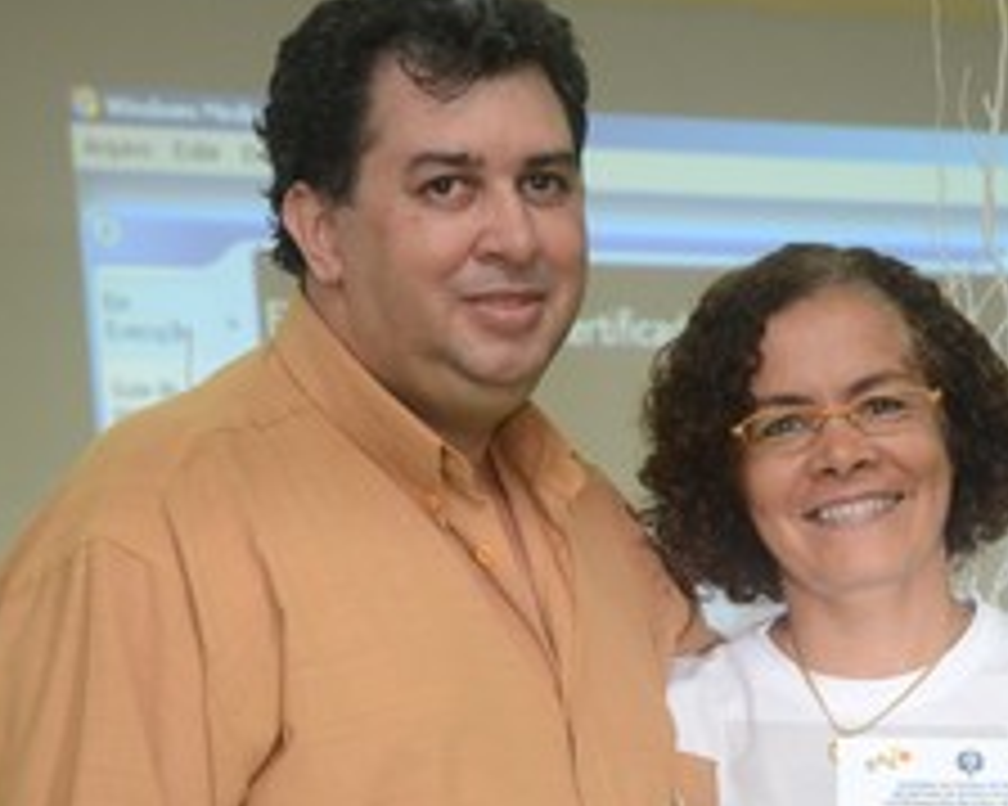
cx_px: 616
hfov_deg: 13.1
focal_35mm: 147
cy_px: 563
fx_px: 4384
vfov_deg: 10.5
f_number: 5
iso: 1600
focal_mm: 52
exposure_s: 1/80
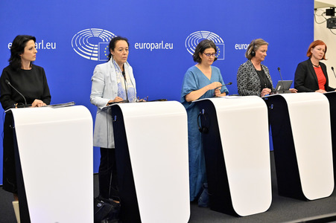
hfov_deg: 28.9
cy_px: 112
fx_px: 653
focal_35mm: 70
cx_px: 168
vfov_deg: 19.4
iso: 5000
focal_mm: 70
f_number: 2.8
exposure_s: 1/800
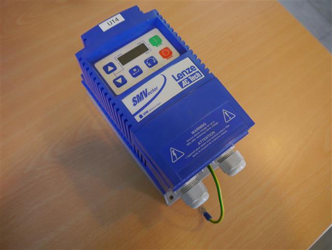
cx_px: 166
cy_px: 125
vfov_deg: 49.8
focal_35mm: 28
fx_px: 269
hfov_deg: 63.4
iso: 800
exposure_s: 1/60
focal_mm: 14
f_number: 3.5
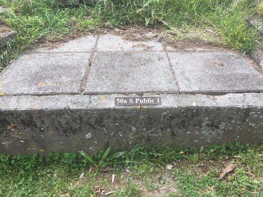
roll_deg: -2.6
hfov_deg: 61.6
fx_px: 220
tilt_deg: -35.3
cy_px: 98
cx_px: 132
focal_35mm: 29
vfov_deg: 48.3
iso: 25
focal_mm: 4.15
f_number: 2.2
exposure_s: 1/394
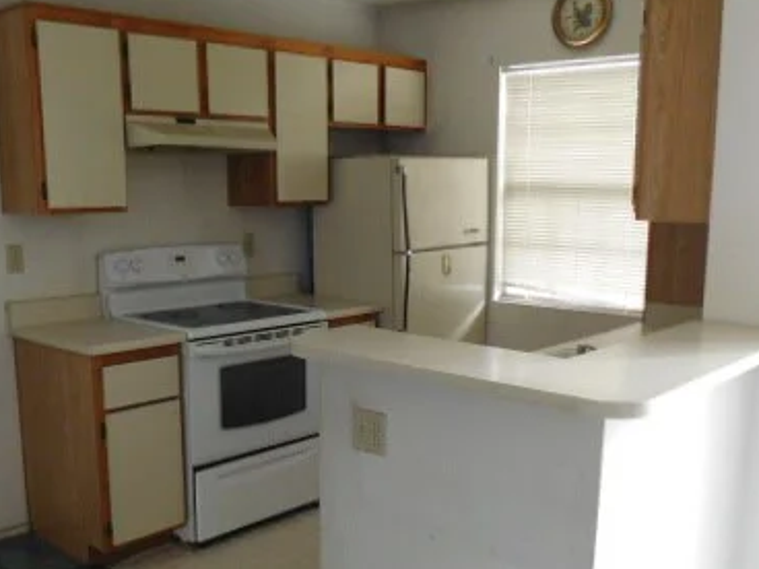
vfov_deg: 35.7
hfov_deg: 46.8
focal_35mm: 40
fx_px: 877
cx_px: 359
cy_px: 365
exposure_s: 1/30
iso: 400
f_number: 3
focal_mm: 4
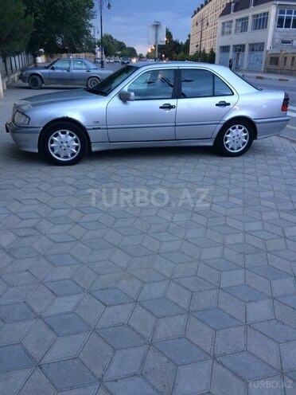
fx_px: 331
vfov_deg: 61.7
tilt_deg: -24.9
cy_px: 198
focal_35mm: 29
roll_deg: +0.9
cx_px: 148
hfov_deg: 48.2
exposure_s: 1/33
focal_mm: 4.15
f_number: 2.2
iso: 250
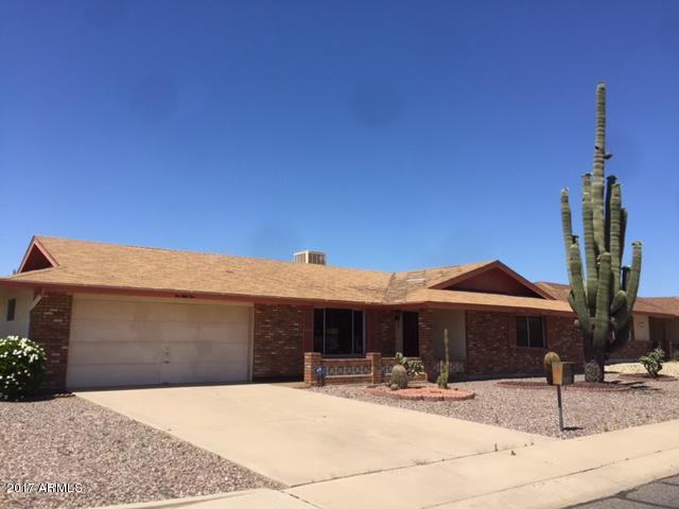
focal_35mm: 29
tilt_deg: +9.2
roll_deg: -1.4
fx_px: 569
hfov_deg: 61.7
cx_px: 340
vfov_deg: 48.2
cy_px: 254
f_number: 2.2
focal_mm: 4.15
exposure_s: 1/2639
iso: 32
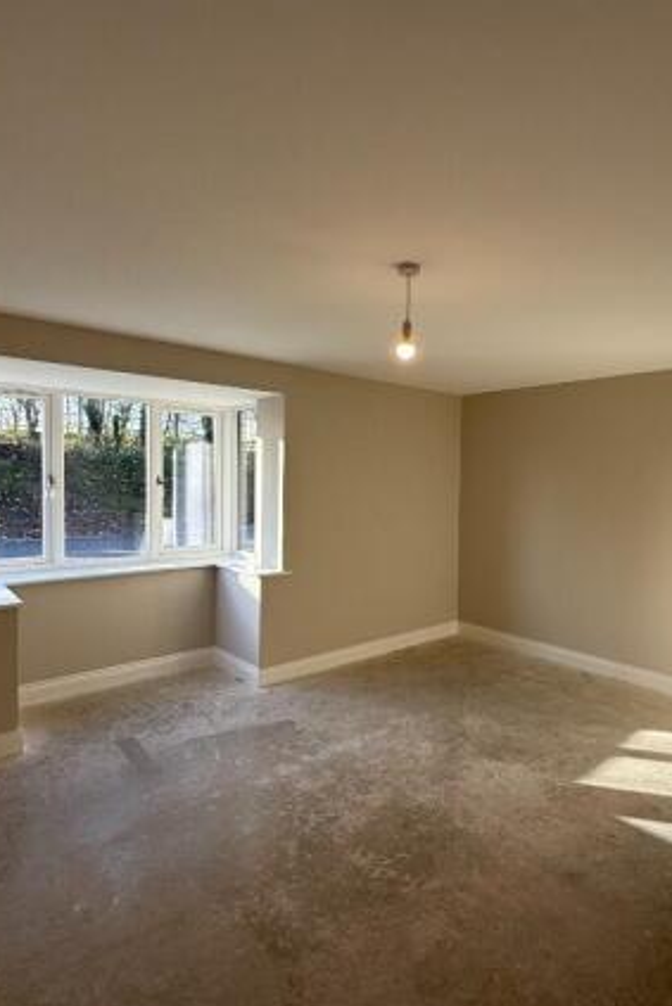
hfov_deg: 61.6
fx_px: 559
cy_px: 499
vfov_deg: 84.0
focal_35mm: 20
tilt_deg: -1.5
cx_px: 395
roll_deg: -1.0
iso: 64
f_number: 2.2
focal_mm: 2.22
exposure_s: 1/146
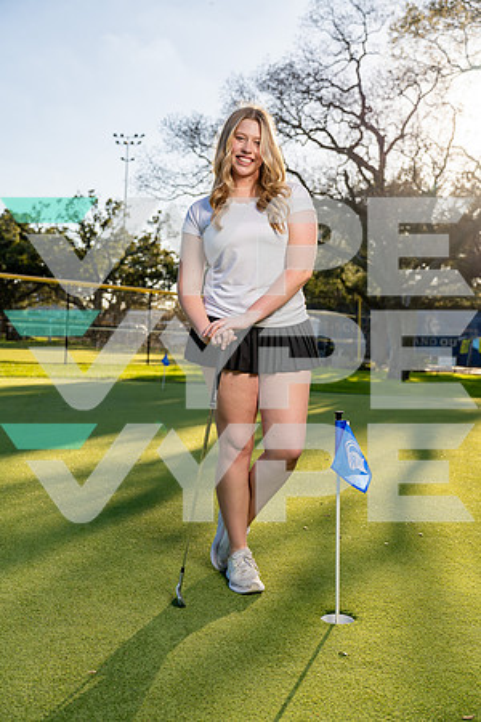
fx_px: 802
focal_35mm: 40
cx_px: 240
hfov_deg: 33.4
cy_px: 361
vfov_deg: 48.5
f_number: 4
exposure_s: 1/800
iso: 100
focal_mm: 40
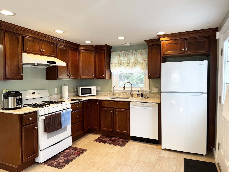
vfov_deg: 56.8
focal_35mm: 24
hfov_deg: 71.6
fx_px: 159
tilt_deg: -3.1
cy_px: 86
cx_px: 114
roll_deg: +0.2
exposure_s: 1/120
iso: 125
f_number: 1.78
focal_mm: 6.76
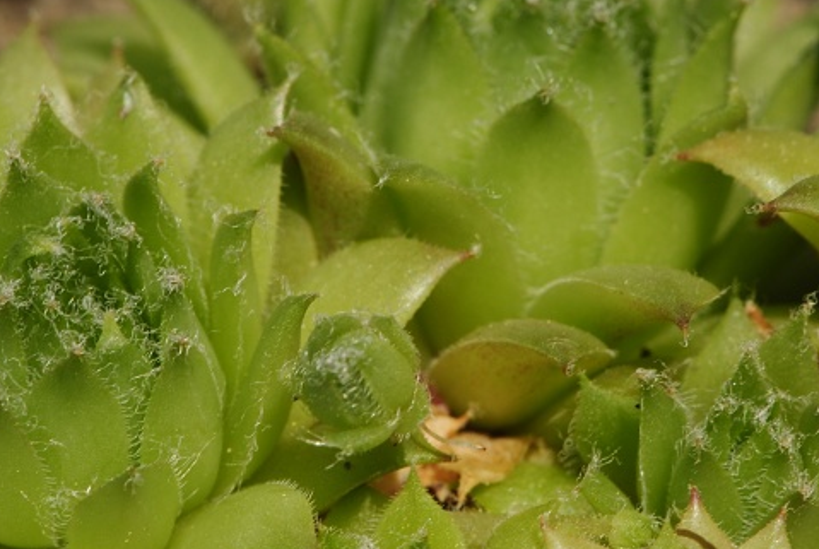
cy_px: 234
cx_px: 410
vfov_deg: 6.5
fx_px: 4849
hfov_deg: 9.7
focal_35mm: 213
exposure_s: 1/100
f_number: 16
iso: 100
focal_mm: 85
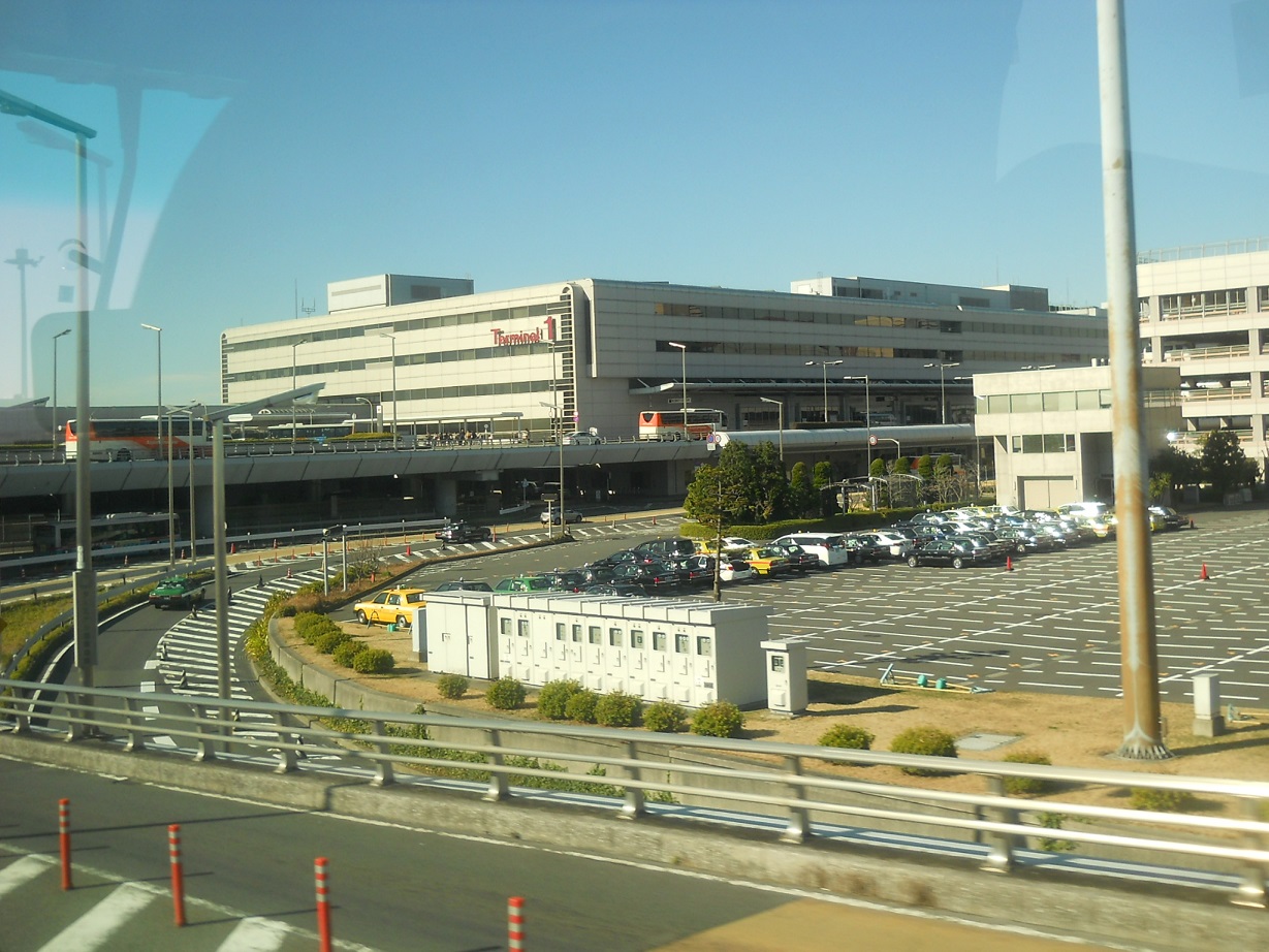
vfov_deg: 35.1
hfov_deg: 45.8
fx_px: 1503
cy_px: 476
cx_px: 634
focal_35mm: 41
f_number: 5.5
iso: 80
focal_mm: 6.72
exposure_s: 1/160
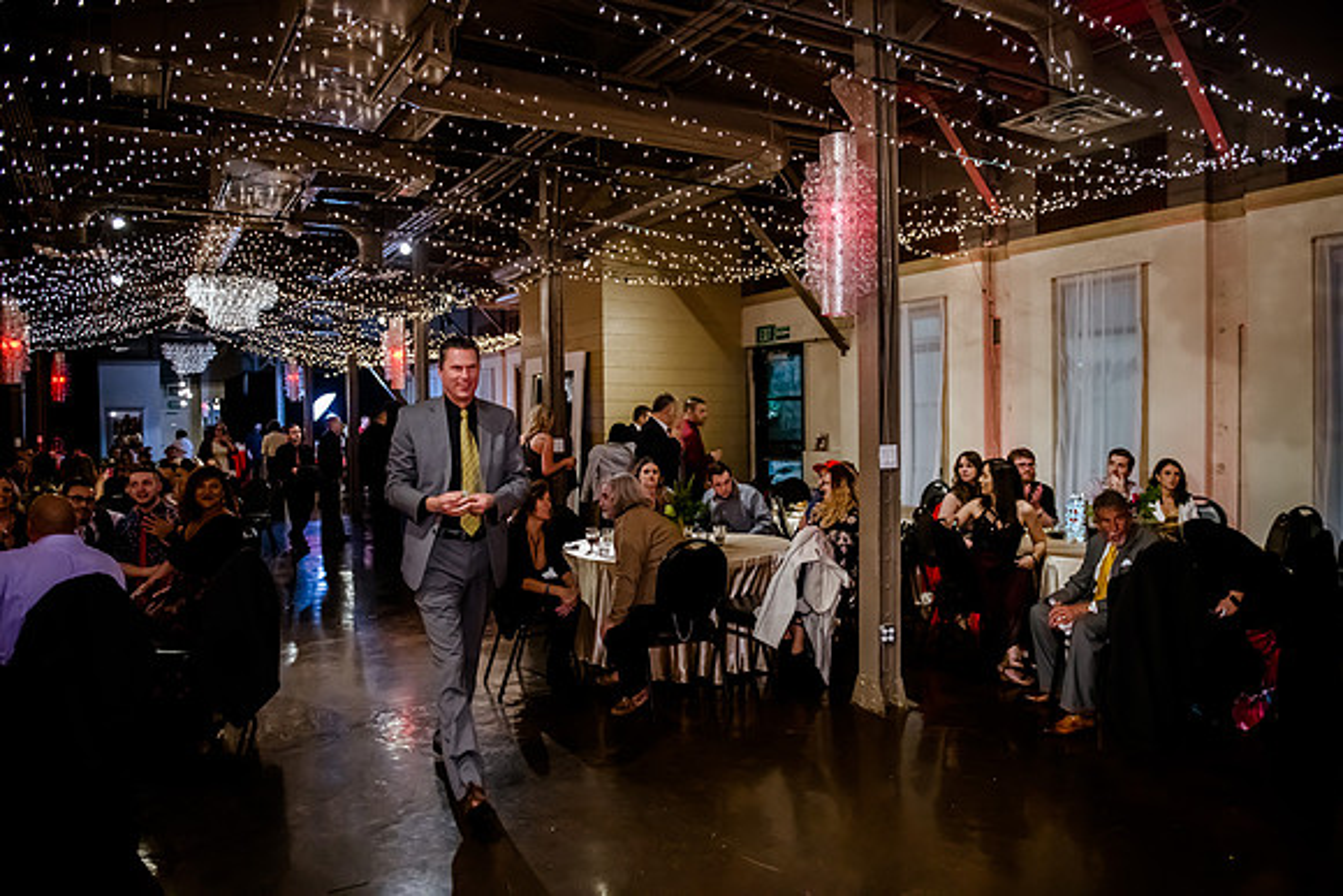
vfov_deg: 53.2
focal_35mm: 24
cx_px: 672
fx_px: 896
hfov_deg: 73.7
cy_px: 448
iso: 5000
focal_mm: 24
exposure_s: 1/200
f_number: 2.8
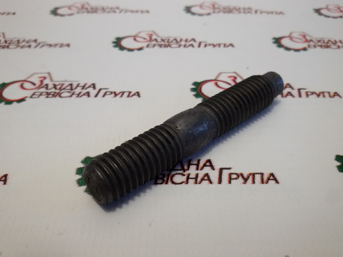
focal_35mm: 31
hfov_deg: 58.4
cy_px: 128
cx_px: 172
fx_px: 307
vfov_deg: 45.4
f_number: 2.4
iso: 64
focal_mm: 2.93
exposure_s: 1/100
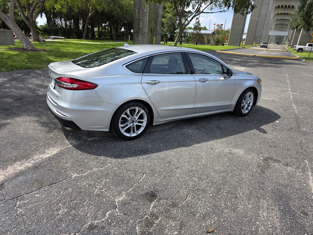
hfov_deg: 73.9
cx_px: 156
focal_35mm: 23
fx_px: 208
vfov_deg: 58.9
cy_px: 118
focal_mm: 6.3
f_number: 1.7
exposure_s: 1/2767
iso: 80
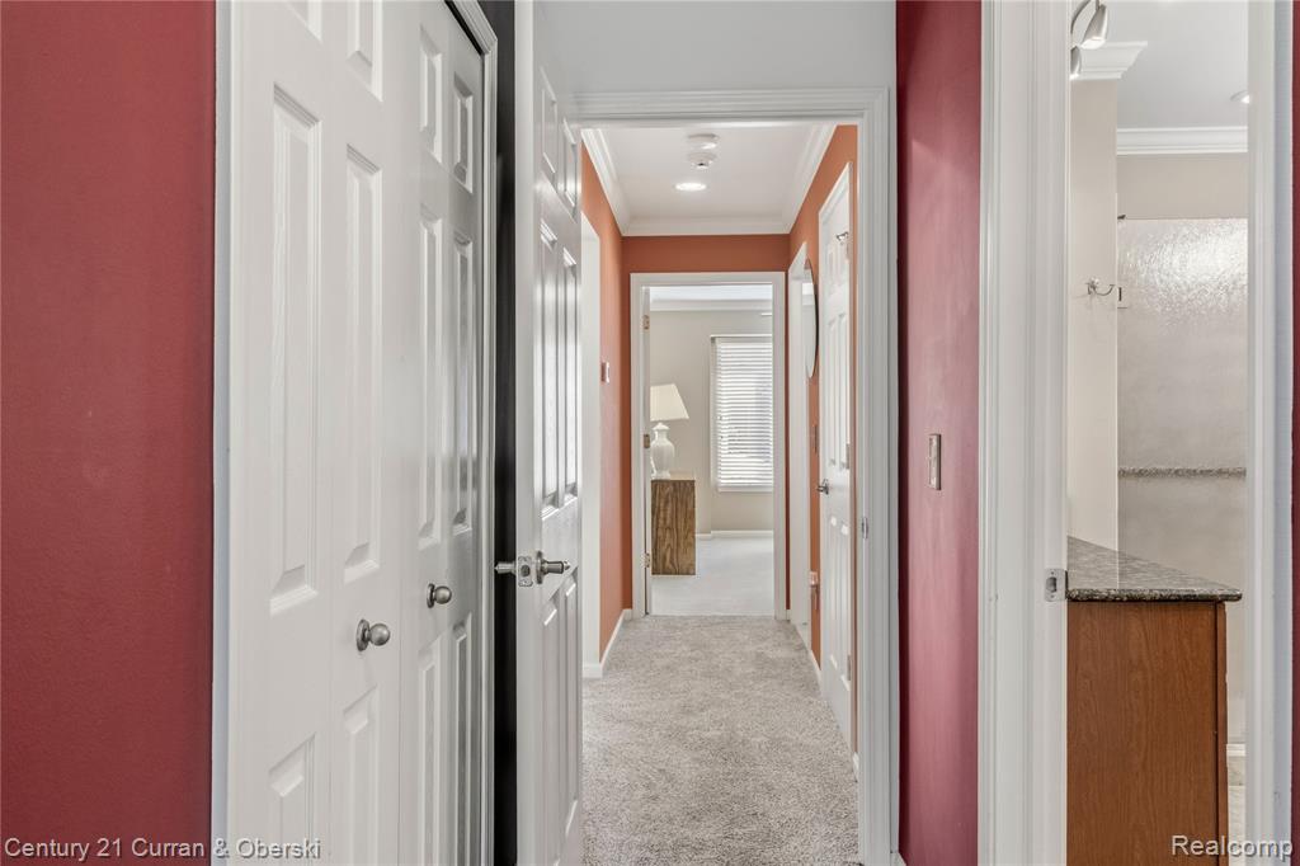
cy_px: 433
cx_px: 650
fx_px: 975
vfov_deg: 47.9
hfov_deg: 67.4
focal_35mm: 27
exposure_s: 1/2
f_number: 7.1
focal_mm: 18
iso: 800
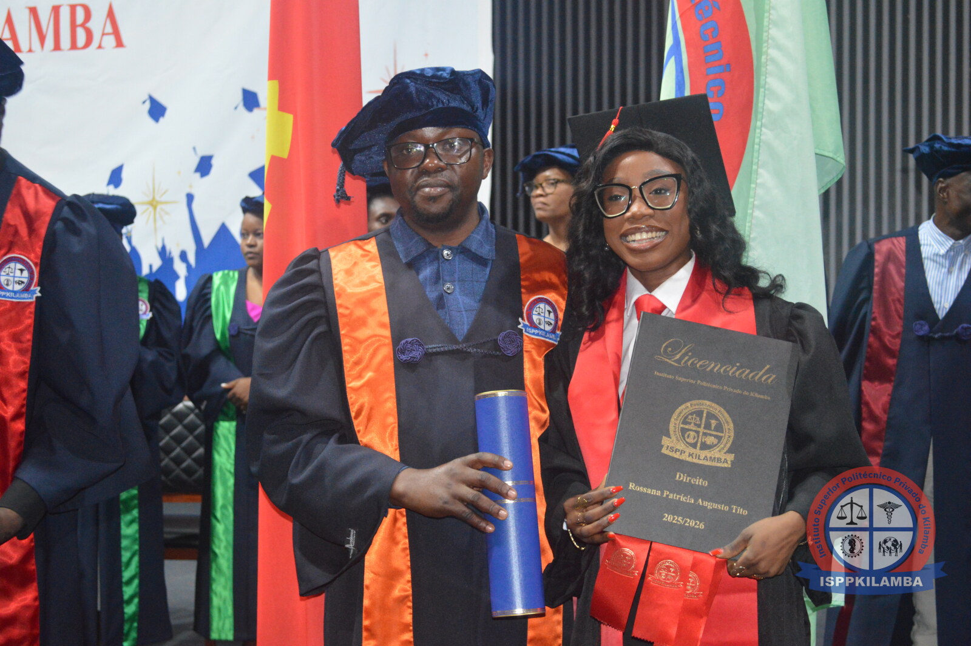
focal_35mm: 57
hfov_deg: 35.1
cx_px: 486
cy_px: 323
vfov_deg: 23.7
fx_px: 1536
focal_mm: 38
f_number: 5
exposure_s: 1/60
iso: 2500
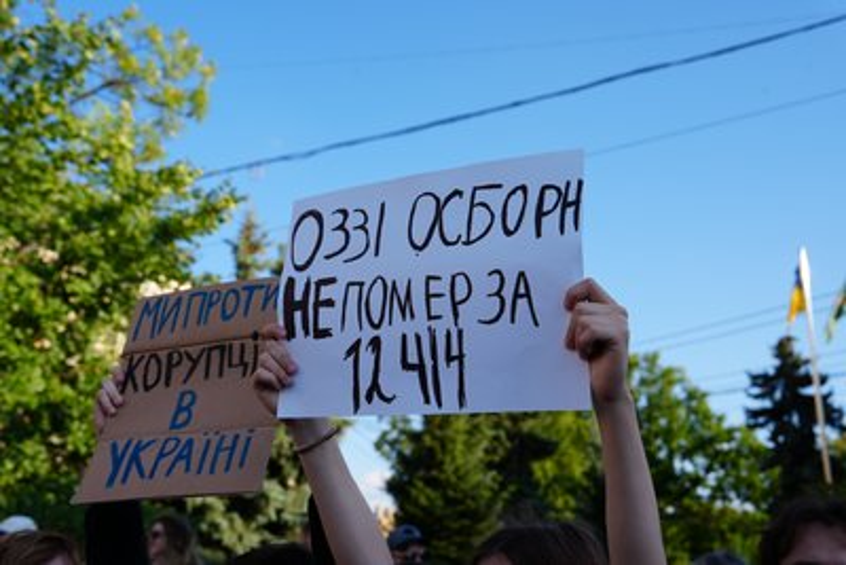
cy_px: 282
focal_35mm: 38
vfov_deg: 35.1
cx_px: 423
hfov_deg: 50.7
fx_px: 893
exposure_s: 1/320
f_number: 5
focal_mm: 38
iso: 80
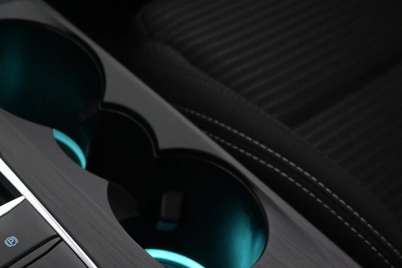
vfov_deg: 20.7
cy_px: 249
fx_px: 715
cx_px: 34
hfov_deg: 30.0
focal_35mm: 64
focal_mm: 22
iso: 2500
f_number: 4.5
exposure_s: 1/40
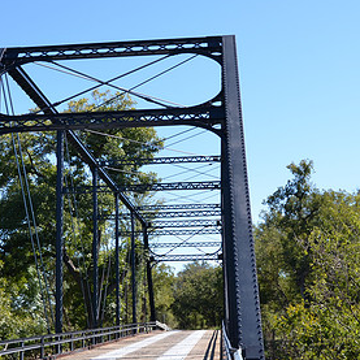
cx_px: 165
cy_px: 195
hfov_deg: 30.6
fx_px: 658
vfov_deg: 30.6
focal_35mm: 56
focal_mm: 21
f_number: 8
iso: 180
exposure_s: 1/250
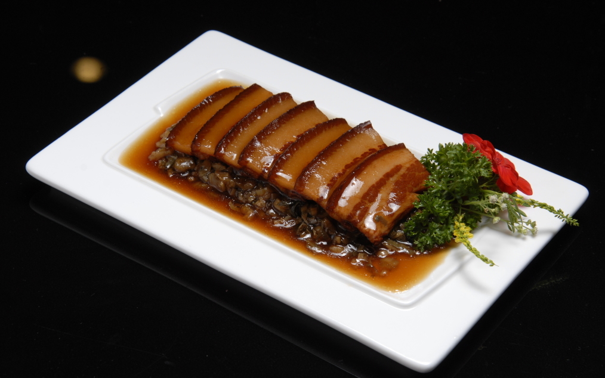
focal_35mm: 102
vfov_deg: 12.8
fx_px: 1682
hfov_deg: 20.4
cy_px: 196
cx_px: 302
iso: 200
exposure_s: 1/125
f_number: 11
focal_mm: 66
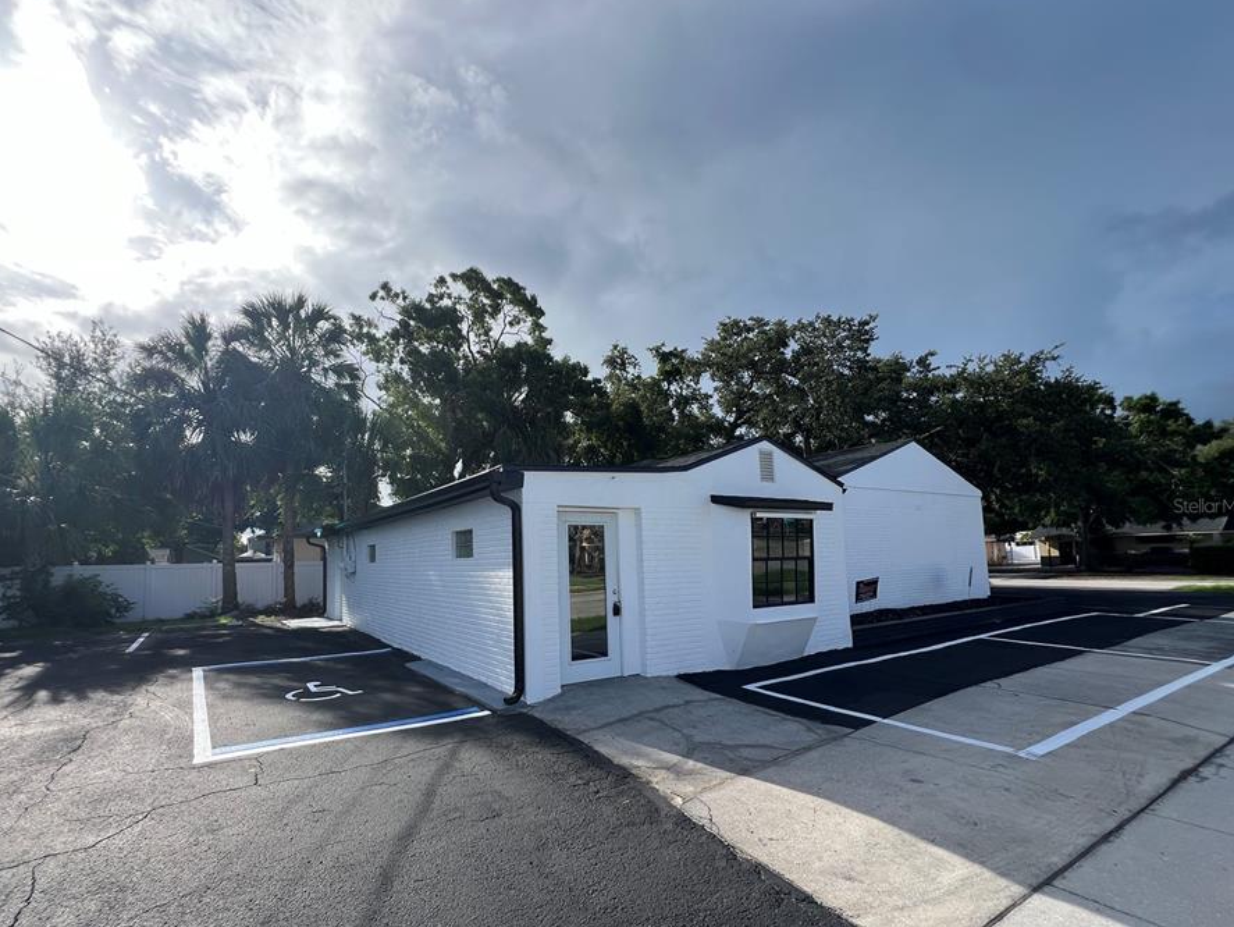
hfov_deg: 97.7
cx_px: 545
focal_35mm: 15
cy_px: 505
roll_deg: +1.9
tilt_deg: +6.7
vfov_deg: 81.6
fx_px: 535
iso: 32
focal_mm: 1.57
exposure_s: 1/1024
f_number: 1.8
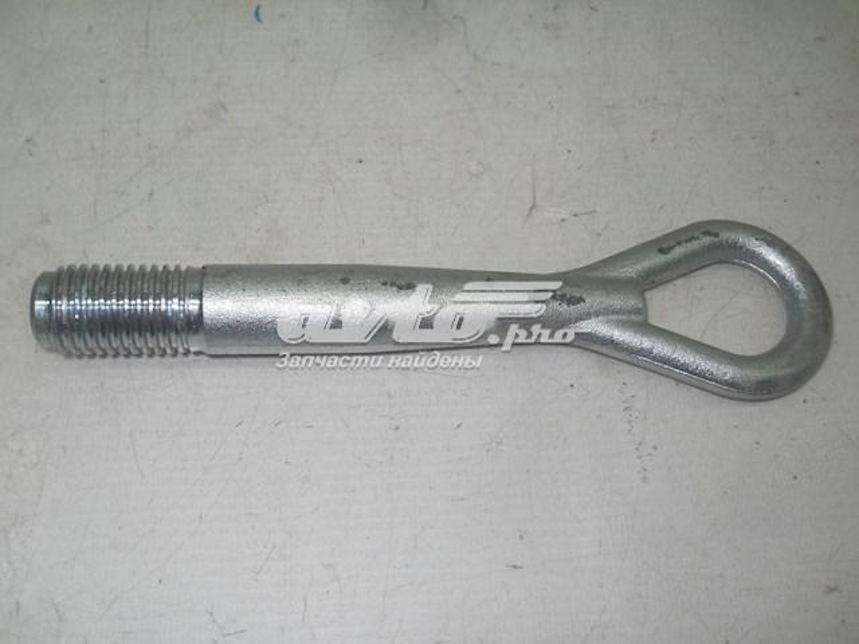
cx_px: 430
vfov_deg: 35.1
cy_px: 322
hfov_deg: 45.8
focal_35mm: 41
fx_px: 1017
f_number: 5.5
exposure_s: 1/50
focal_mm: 6.72
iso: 80
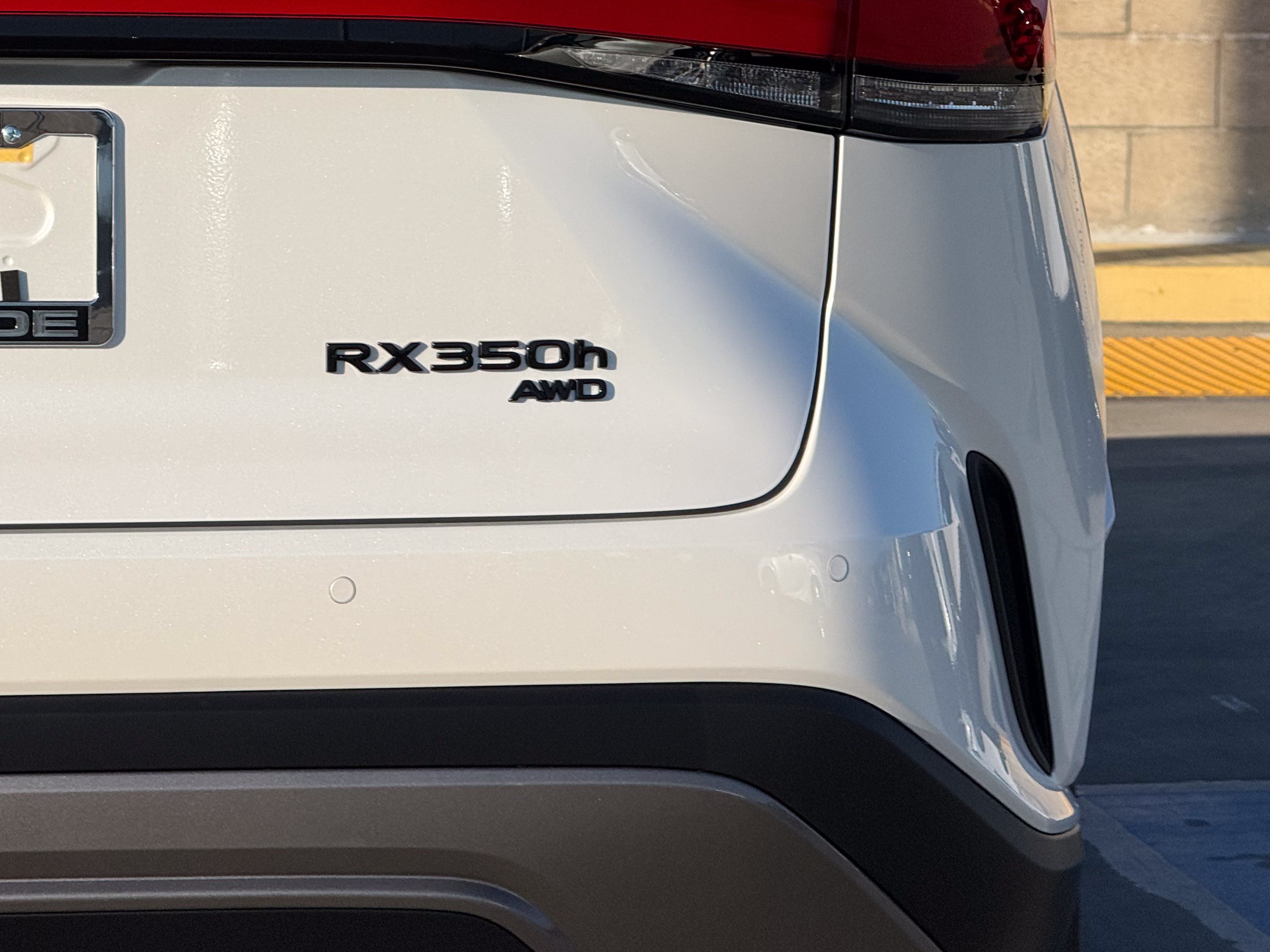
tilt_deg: -4.3
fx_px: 6164
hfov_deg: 11.8
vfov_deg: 8.8
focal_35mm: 168
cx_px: 697
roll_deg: -0.6
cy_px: 309
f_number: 2.8
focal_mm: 15.66
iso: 50
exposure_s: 1/2212
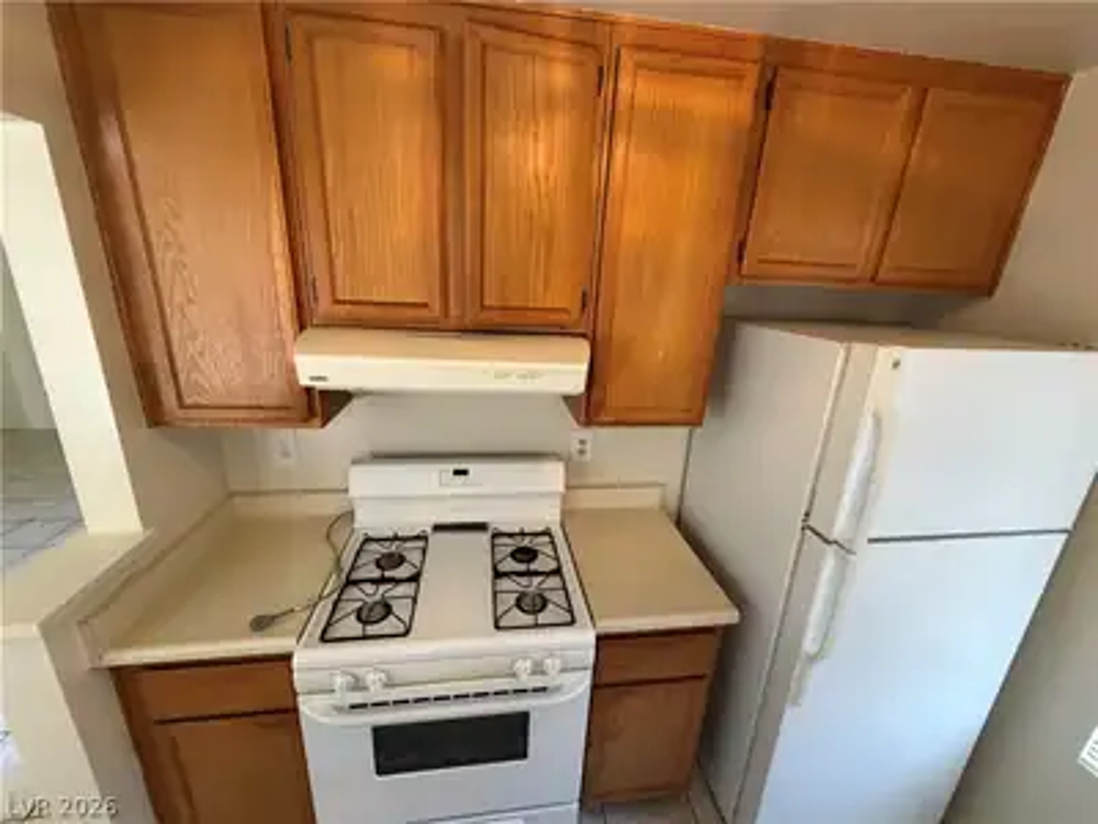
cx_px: 549
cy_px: 412
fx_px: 444
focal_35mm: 14
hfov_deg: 102.1
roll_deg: -2.9
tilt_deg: -15.7
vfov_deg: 85.7
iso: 320
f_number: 2.2
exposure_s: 1/60
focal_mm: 2.22
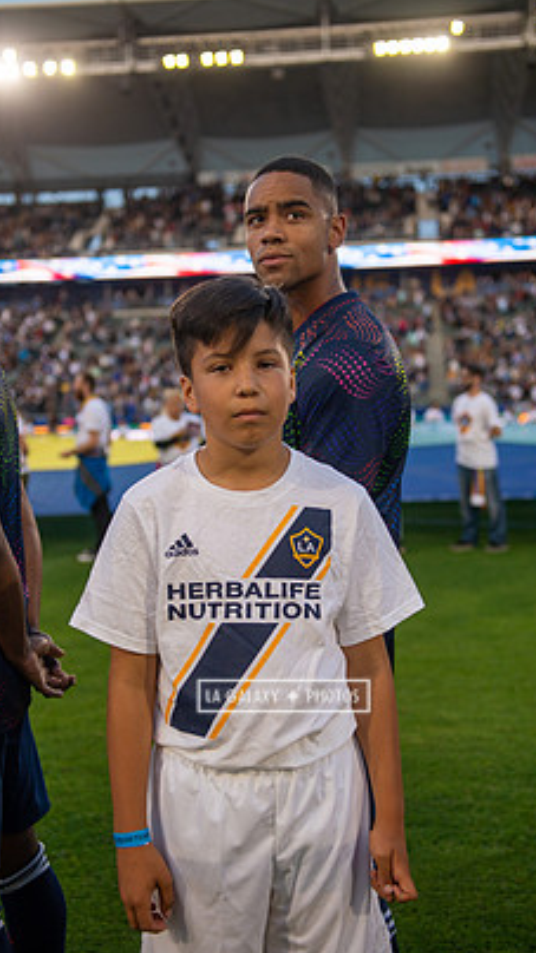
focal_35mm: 49
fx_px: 1239
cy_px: 512
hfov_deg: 24.4
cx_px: 283
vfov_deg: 42.1
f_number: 2.8
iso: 200
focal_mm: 42
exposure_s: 1/1000
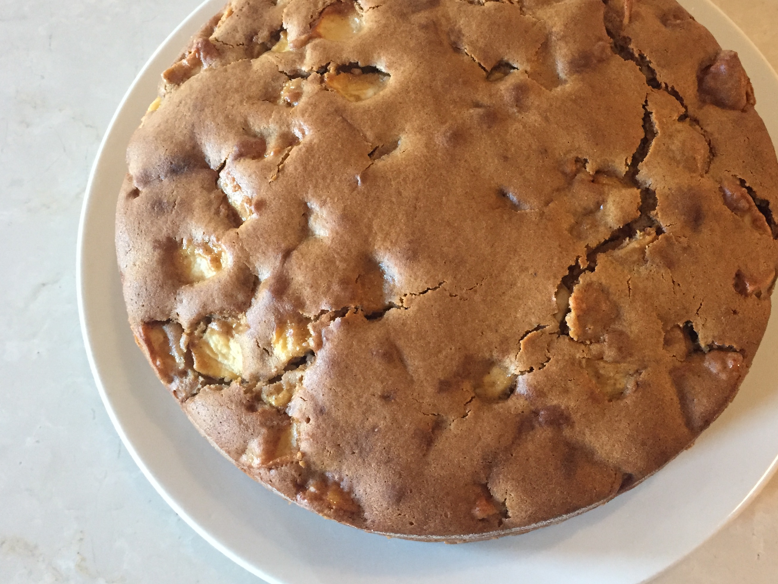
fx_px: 809
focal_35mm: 36
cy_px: 235
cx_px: 450
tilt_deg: -68.8
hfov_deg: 51.1
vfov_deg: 39.5
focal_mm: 4.15
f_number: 2.2
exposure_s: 1/33
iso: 250
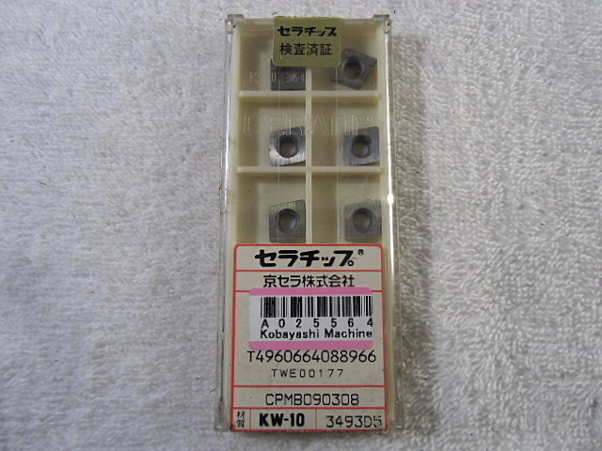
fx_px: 417
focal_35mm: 24
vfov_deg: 56.8
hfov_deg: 71.6
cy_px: 226
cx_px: 301
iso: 200
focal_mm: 4.24
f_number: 3
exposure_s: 1/125
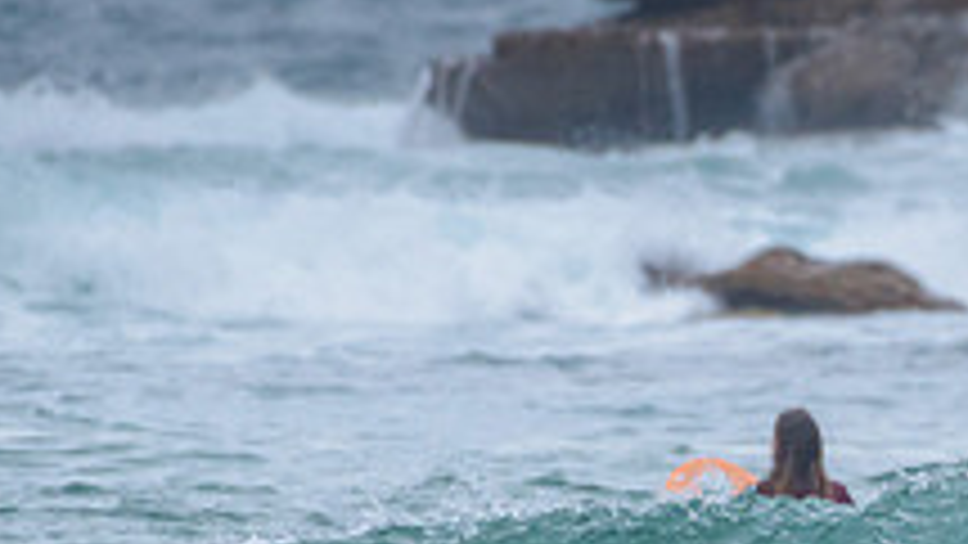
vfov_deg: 0.7
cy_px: 598
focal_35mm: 1732
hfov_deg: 1.2
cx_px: 1099
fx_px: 44462
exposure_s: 1/2000
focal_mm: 500
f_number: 5.6
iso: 1250
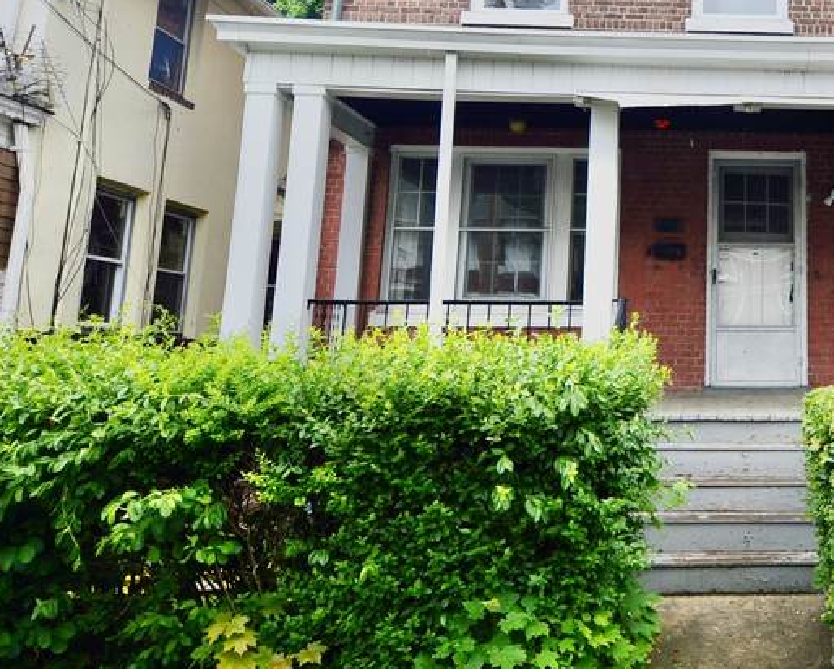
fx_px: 865
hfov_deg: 46.4
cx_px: 754
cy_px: 183
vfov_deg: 41.3
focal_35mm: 35
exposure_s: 1/500
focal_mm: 10
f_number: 11
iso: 140
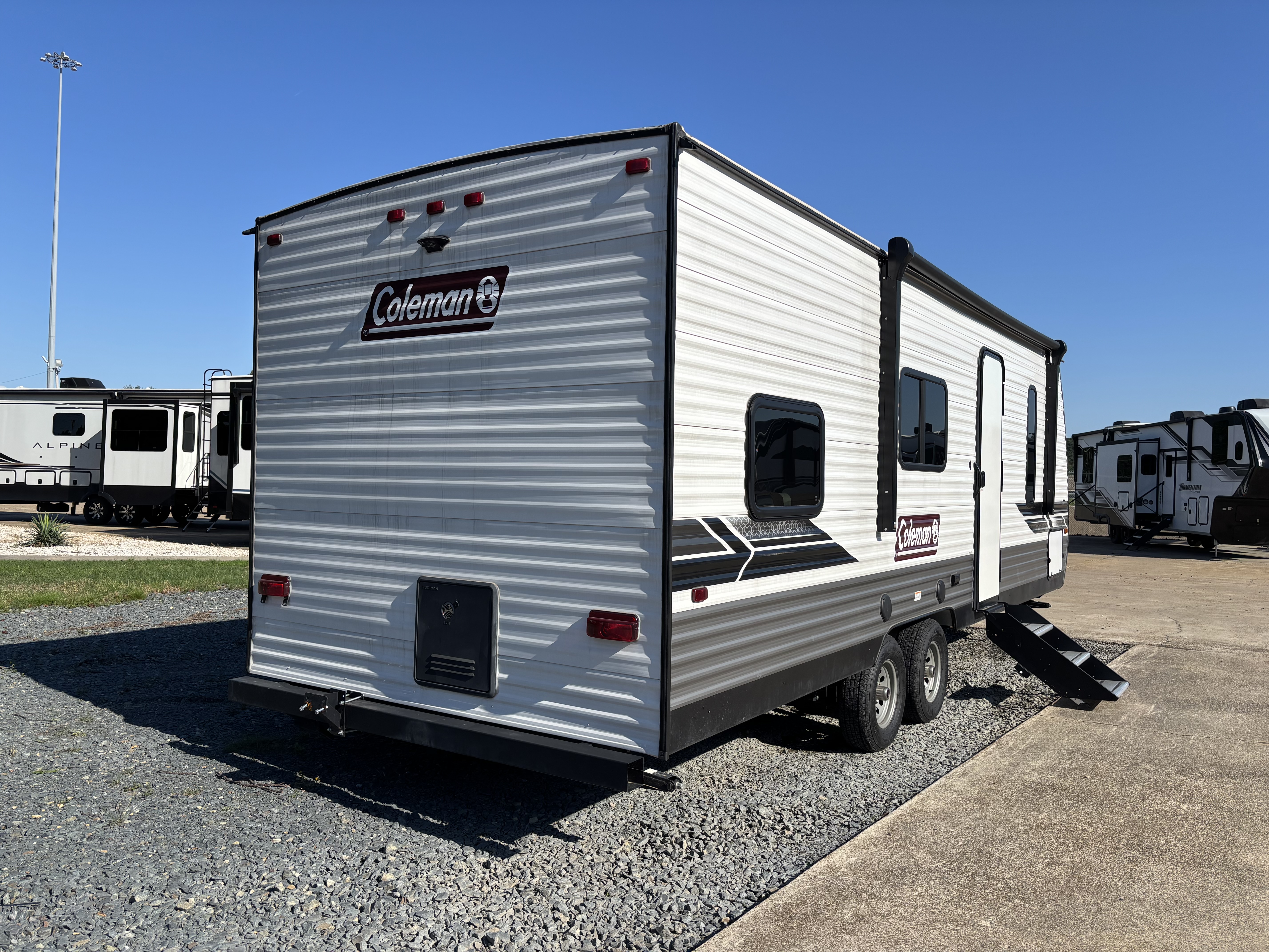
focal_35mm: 26
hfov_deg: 67.3
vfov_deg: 53.1
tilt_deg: +0.3
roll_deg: -1.6
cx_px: 634
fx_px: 953
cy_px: 476
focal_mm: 5.96
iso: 50
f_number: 1.6
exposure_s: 1/4255
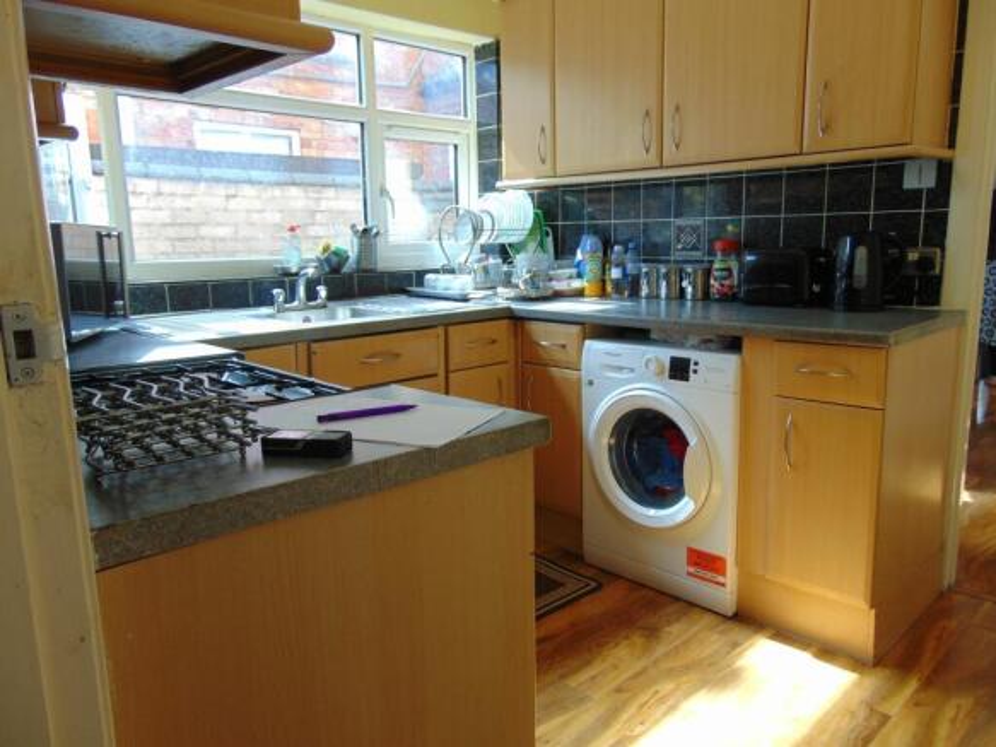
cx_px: 498
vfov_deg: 54.9
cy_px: 374
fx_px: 719
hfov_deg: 69.4
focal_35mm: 25
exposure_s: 1/60
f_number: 3
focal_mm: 4.5
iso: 80
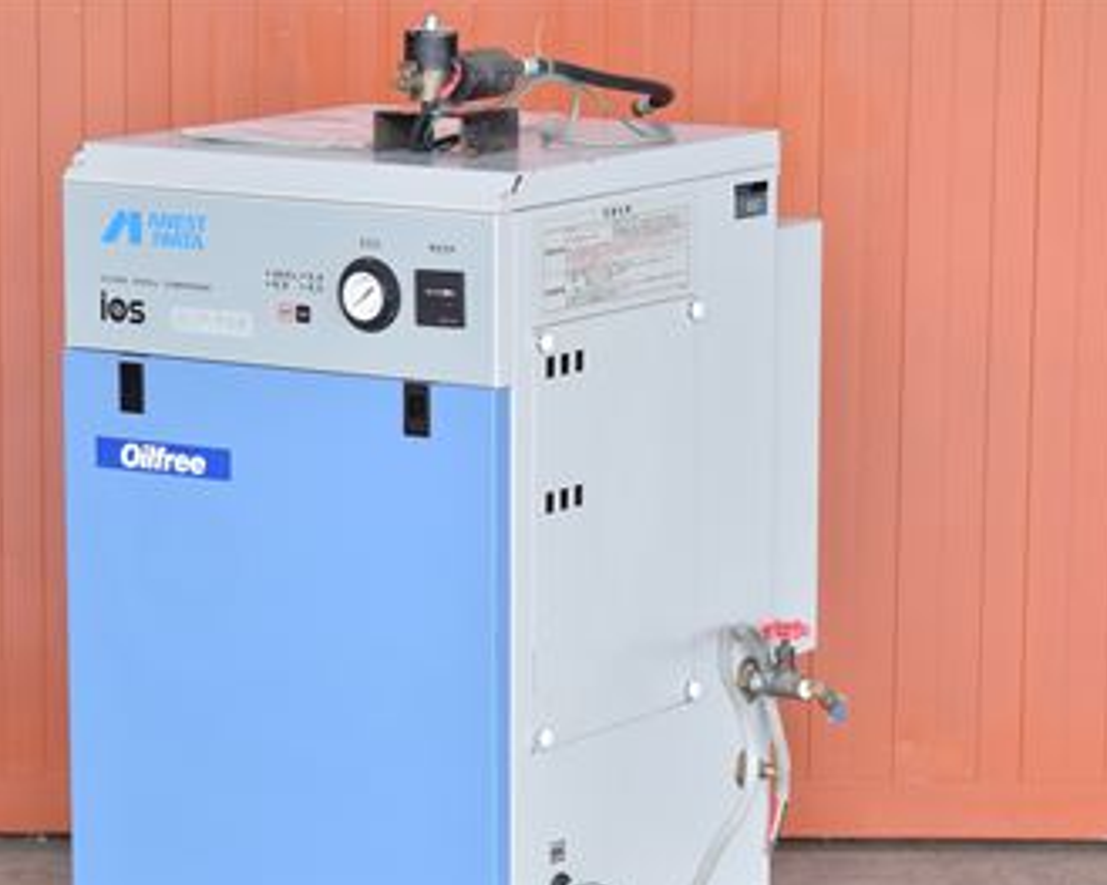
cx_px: 458
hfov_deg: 12.9
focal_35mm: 150
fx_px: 4913
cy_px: 548
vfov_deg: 10.3
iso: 1250
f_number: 6.3
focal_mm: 70
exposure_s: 1/640
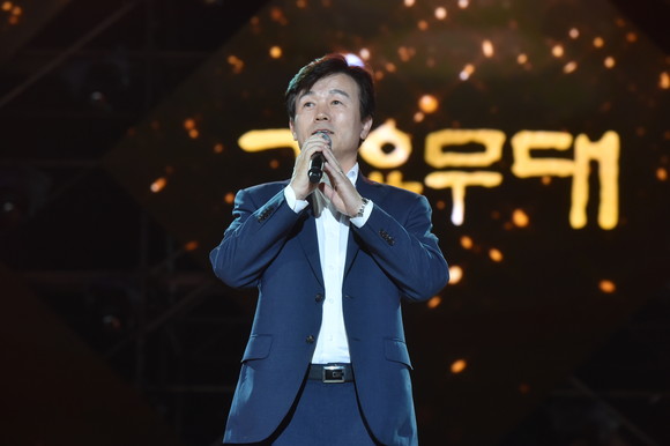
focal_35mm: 145
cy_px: 223
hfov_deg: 14.2
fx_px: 2697
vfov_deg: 9.5
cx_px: 335
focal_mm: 145
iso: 4000
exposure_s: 1/250
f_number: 6.3
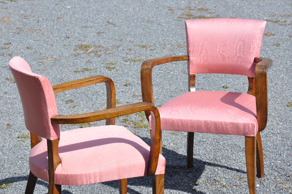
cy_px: 97
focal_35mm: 99
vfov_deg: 13.8
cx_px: 146
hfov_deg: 20.6
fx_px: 802
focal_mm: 66
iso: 400
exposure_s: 1/500
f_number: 11
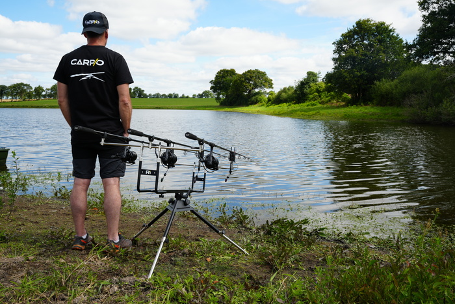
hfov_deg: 60.1
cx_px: 228
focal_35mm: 31
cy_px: 152
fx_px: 393
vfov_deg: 42.2
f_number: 9
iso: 100
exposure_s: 1/125
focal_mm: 31.1
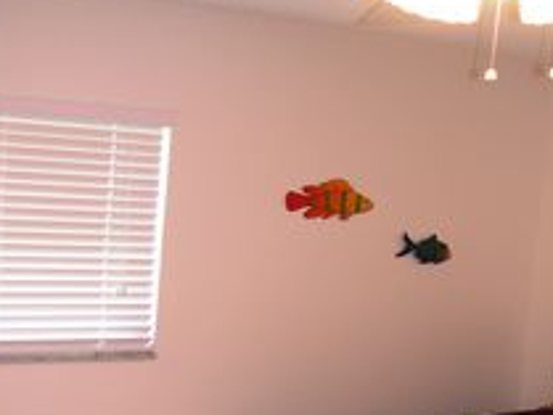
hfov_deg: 28.5
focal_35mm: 67
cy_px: 328
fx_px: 1071
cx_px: 413
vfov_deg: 21.7
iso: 100
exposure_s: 1/30
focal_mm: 8
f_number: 2.8
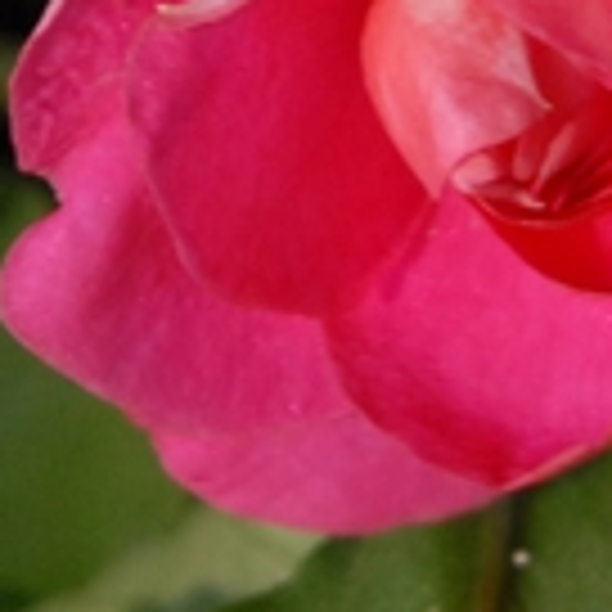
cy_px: -101
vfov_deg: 1.8
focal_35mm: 964
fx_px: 19282
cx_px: 432
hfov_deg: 1.8
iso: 400
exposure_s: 1/160
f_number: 6.3
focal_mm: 100
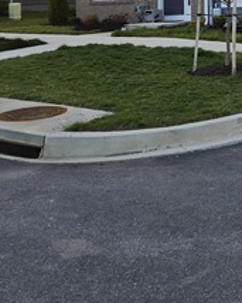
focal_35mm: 70
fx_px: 627
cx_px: 369
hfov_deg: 19.0
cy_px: -37
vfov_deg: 25.1
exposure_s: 1/416
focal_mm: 5.4
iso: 25
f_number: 1.8
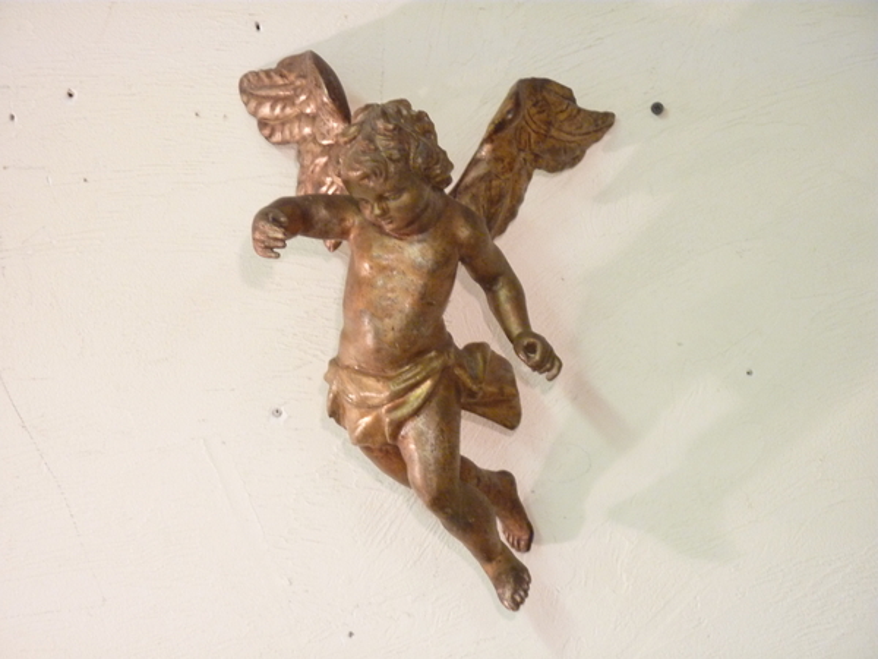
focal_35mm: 111
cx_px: 439
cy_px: 330
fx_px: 2815
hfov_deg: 17.7
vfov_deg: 13.3
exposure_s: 1/13
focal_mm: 18.2
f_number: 4.4
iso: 400
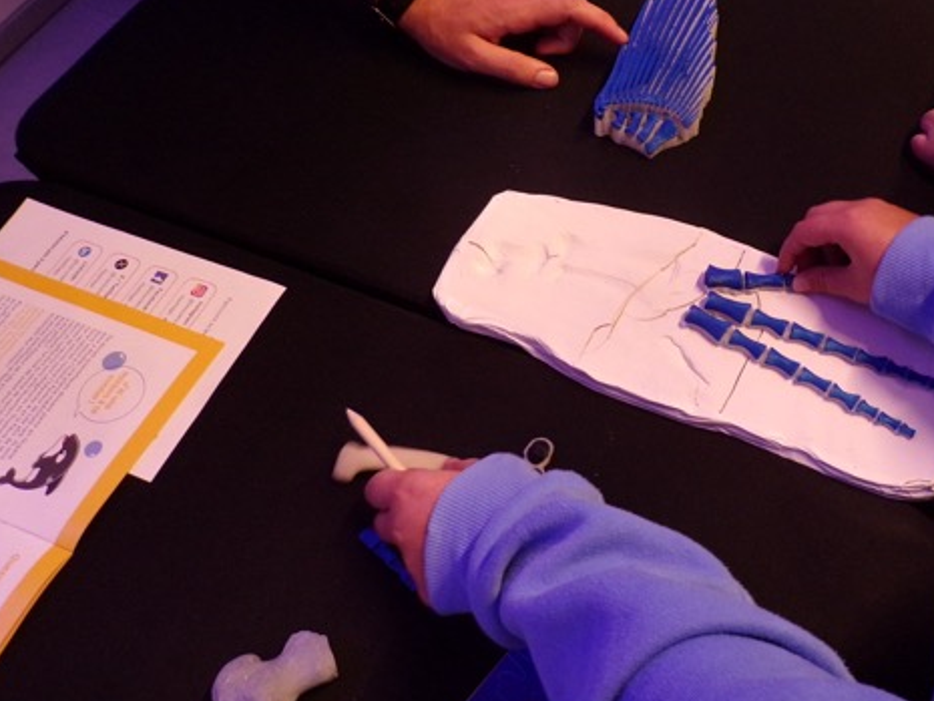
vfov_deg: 43.0
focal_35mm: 33
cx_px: 637
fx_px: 891
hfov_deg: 54.0
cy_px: 333
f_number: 3
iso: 200
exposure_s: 1/26
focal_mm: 4.3
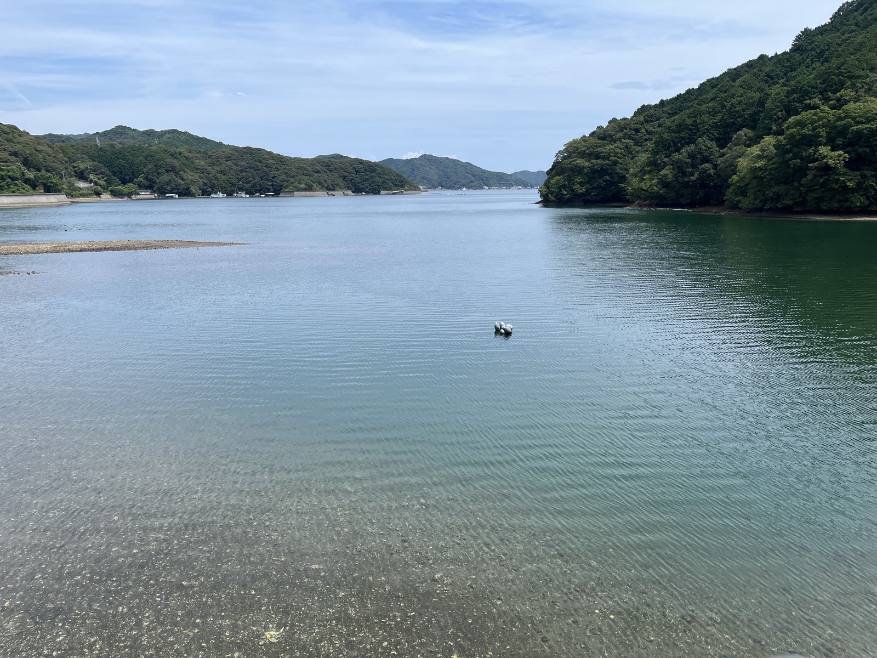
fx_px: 659
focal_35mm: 26
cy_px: 329
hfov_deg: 67.3
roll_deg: +0.6
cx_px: 438
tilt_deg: -12.4
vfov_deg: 53.1
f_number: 1.6
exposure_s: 1/4016
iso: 50
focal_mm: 5.1
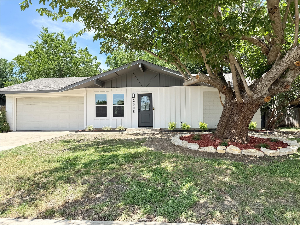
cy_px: 112
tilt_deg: +2.6
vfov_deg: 56.8
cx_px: 150
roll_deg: +1.4
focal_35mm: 24
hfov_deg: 71.6
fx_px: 208
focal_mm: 6.76
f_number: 1.78
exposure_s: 1/2053
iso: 80
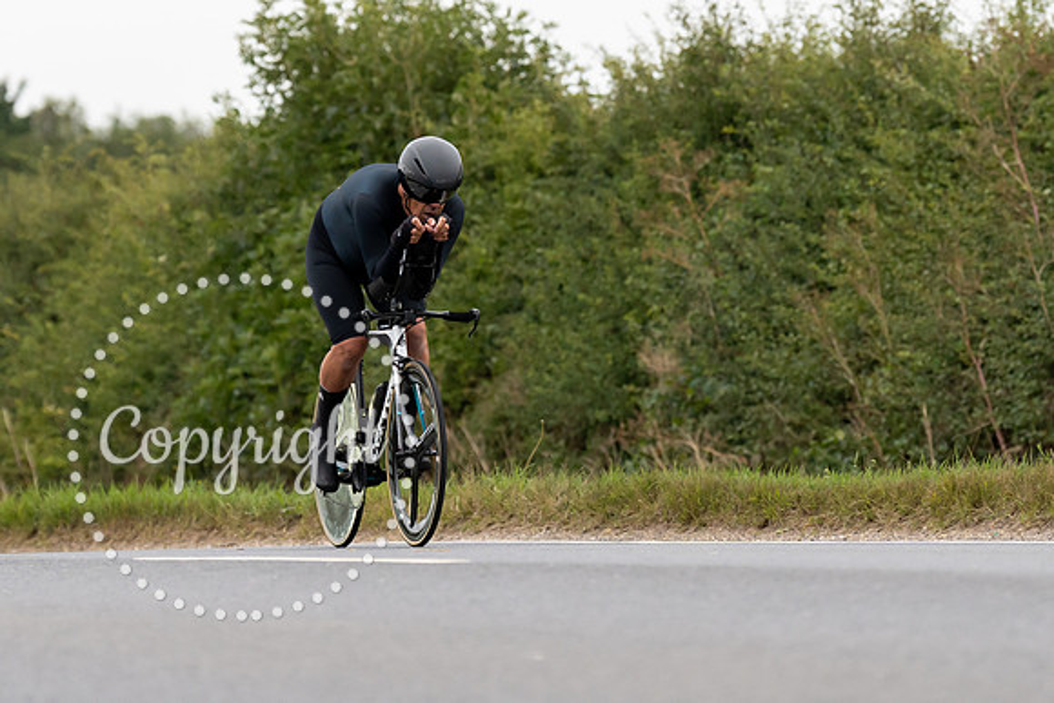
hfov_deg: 8.4
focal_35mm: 246
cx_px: 399
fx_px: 7198
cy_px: 212
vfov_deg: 5.6
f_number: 3.2
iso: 1000
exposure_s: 1/1000
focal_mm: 128
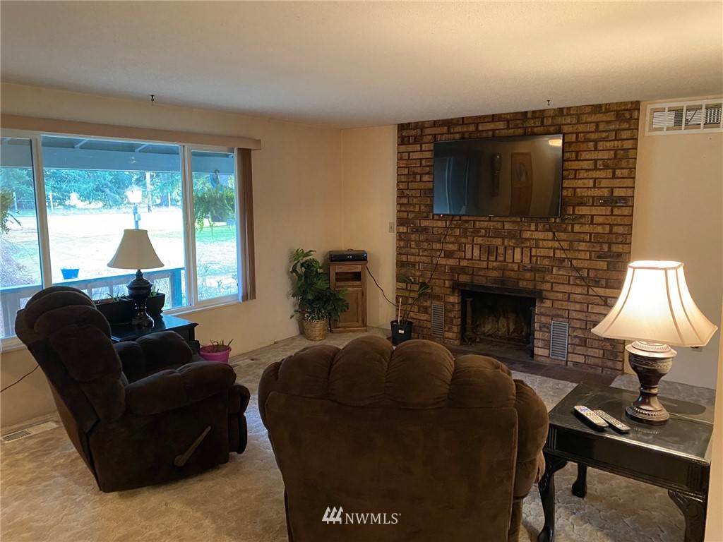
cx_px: 362
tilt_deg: -7.6
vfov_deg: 53.1
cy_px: 271
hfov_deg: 67.3
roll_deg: +0.0
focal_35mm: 26
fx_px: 543
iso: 500
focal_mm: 4.25
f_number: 1.8
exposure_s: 1/30
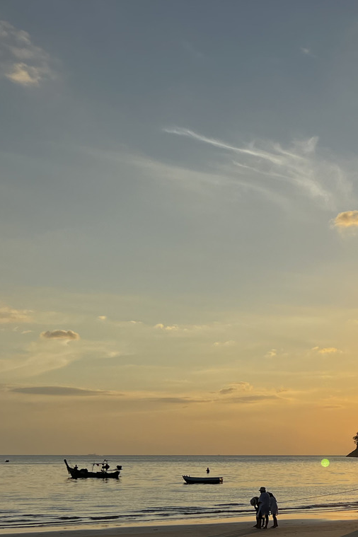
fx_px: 850
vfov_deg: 34.1
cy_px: 420
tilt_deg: +0.9
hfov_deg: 22.1
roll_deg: +0.2
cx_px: 422
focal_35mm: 57
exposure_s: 1/6993
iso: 50
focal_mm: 5.7
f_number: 1.5
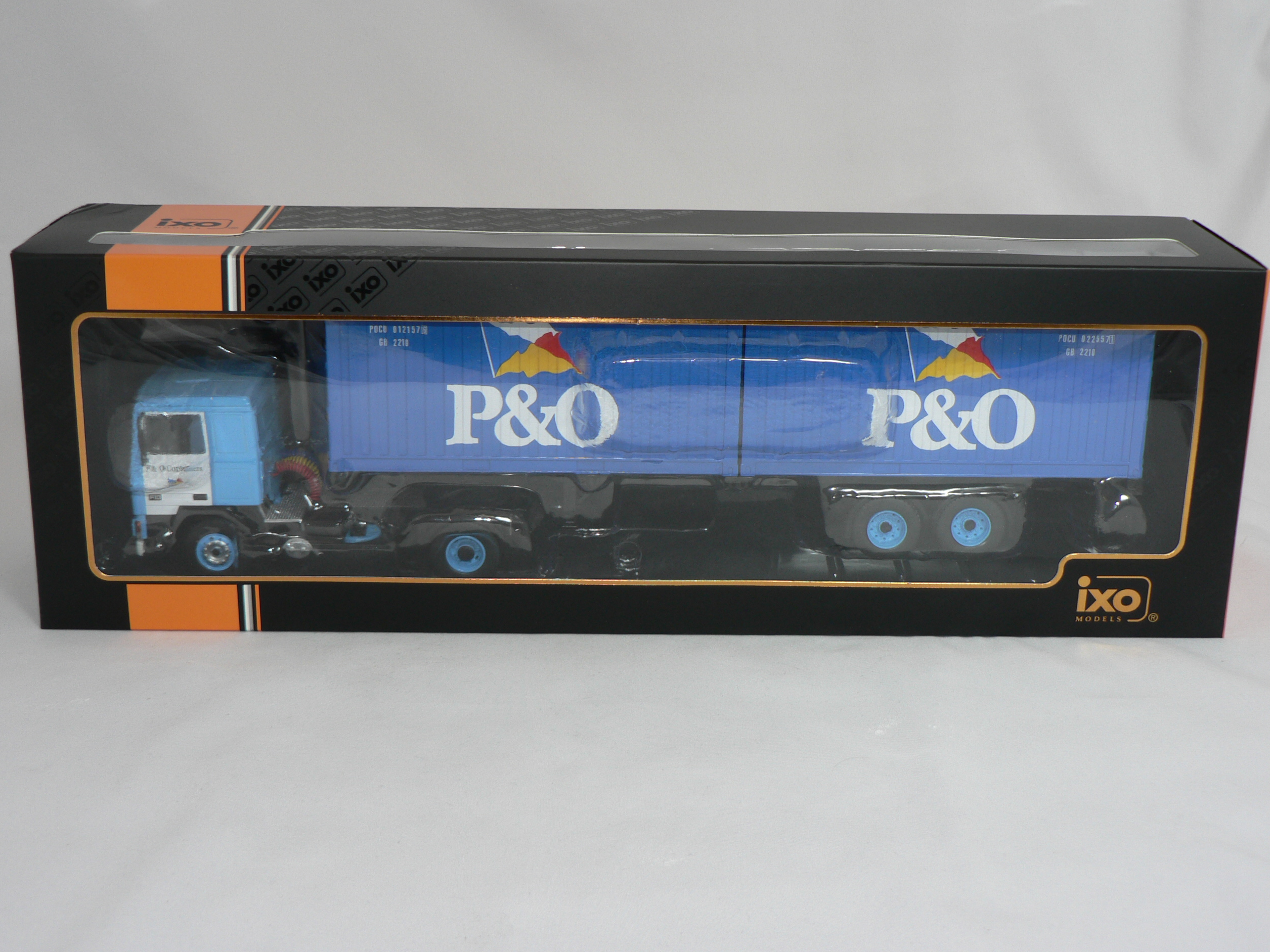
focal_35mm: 52
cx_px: 641
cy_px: 469
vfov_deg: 28.0
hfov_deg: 36.8
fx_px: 1908
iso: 80
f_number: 2.8
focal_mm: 8.4
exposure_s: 1/60
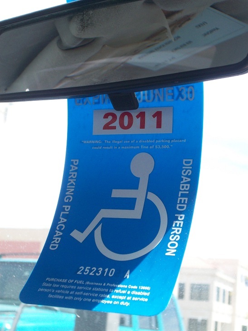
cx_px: 124
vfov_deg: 25.3
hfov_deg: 19.1
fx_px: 736
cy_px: 166
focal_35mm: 77
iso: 80
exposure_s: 1/156
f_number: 4.2
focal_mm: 12.8
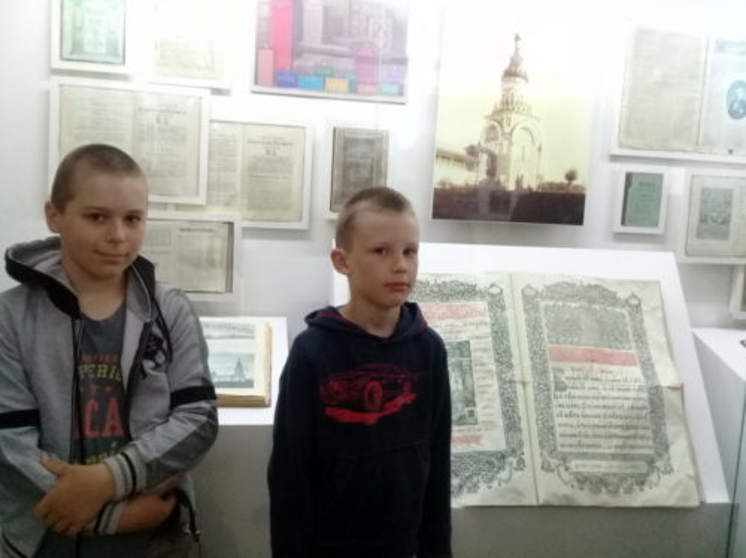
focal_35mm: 31
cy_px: 279
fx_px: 667
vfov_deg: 45.4
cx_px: 373
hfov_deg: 58.4
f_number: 2.2
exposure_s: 1/30
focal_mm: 3.3
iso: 320
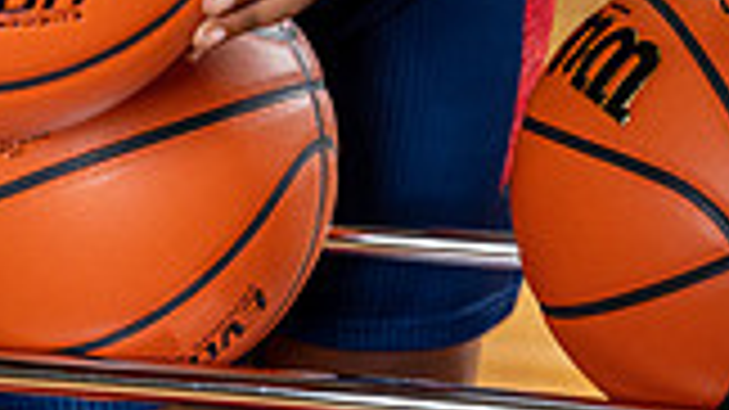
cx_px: 256
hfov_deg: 15.0
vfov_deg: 7.9
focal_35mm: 143
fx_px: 2763
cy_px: -568
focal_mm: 49
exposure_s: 1/250
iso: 800
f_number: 5.6
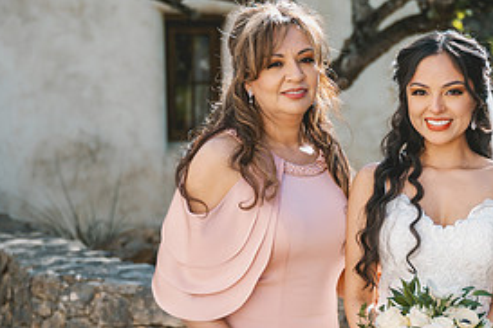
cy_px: 188
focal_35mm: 115
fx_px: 1575
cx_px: 434
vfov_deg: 11.9
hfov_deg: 17.6
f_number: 2.8
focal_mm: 52
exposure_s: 1/2000
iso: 100
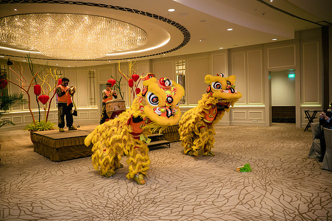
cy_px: 110
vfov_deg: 46.3
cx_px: 166
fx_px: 259
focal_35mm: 28
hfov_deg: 65.3
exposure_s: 1/160
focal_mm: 13
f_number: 2.8
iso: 1000
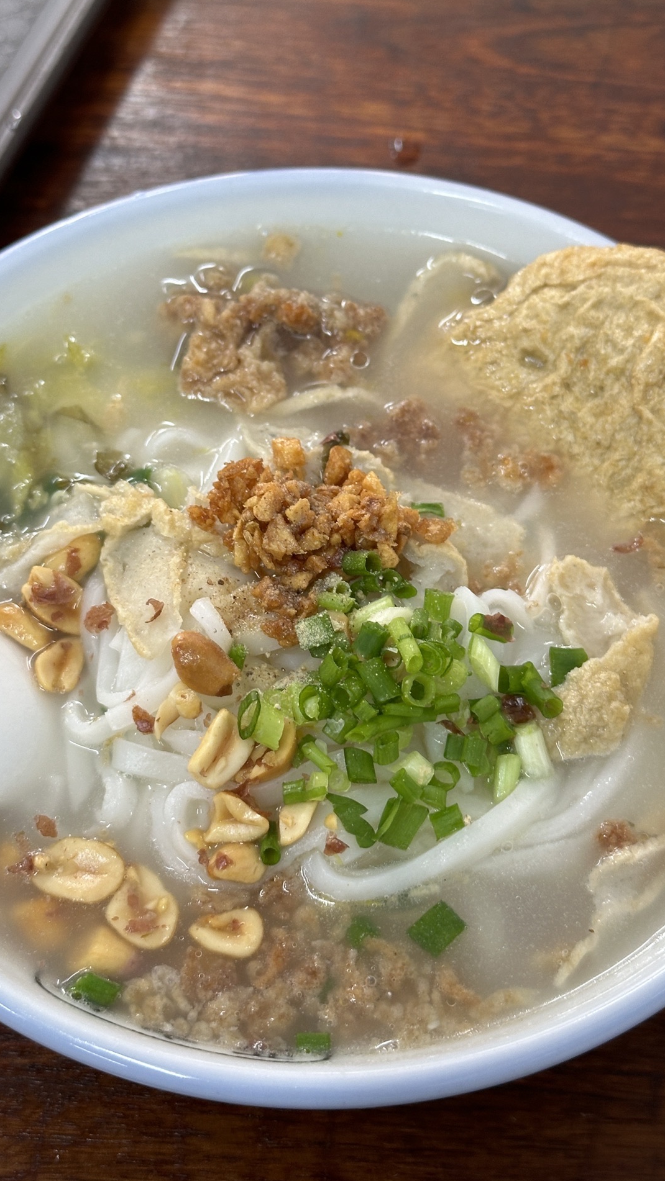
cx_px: 314
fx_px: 1724
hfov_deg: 21.8
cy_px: 573
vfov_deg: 37.8
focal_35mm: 55
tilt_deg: -57.0
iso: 80
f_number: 1.78
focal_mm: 6.86
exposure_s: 1/50
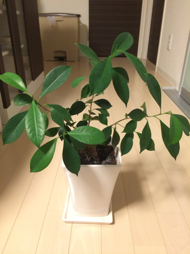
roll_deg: +0.5
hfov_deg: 48.2
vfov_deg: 61.7
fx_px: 212
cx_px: 95
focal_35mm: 29
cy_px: 127
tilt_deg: -27.9
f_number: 2.2
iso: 320
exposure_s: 1/15
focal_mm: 4.2
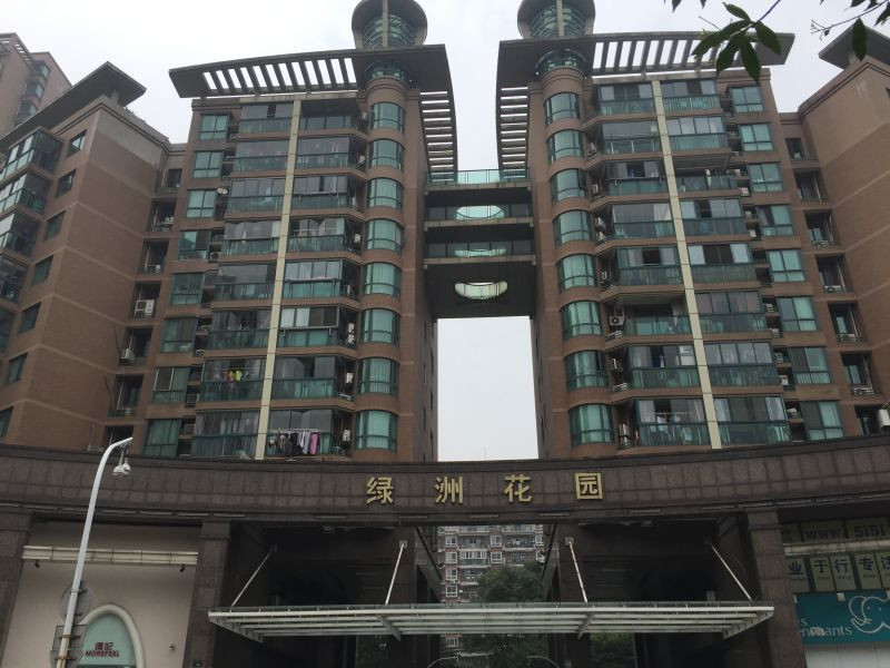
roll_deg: -1.3
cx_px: 445
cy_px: 334
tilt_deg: +26.2
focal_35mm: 29
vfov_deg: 48.2
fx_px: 746
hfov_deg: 61.7
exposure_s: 1/2475
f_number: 2.2
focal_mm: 4.15
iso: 32
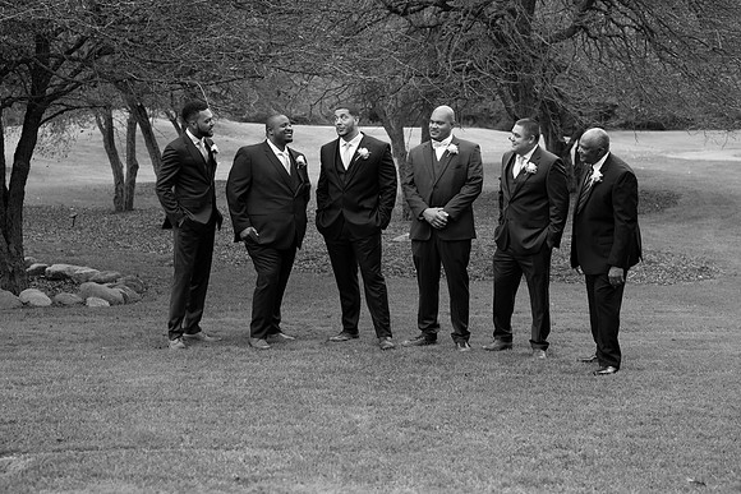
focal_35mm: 50
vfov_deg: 27.0
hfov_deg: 39.6
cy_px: 247
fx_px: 1029
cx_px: 370
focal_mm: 50
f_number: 3.2
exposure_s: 1/200
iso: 100
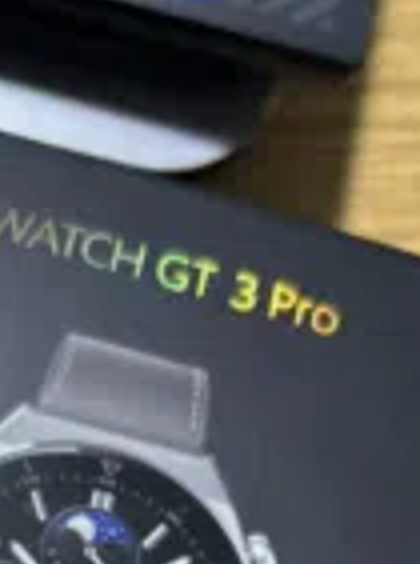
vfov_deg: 23.3
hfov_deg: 19.5
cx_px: 52
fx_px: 1203
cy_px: 736
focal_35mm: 74
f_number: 1.6
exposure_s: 1/50
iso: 500
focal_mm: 5.96
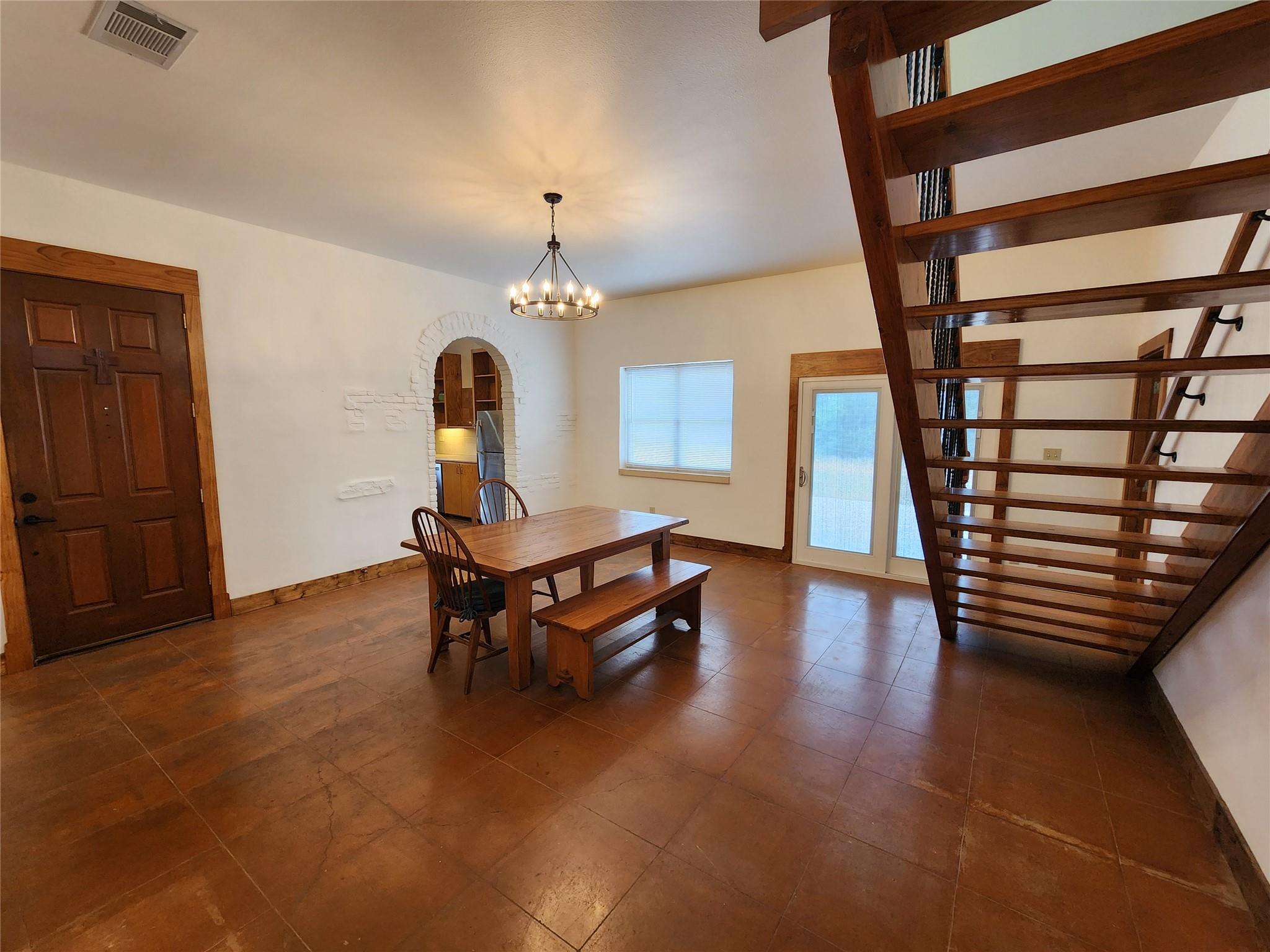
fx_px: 477
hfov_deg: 106.2
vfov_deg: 89.9
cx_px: 635
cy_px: 476
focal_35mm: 13
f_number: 2.2
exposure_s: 1/60
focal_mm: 2.2
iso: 200
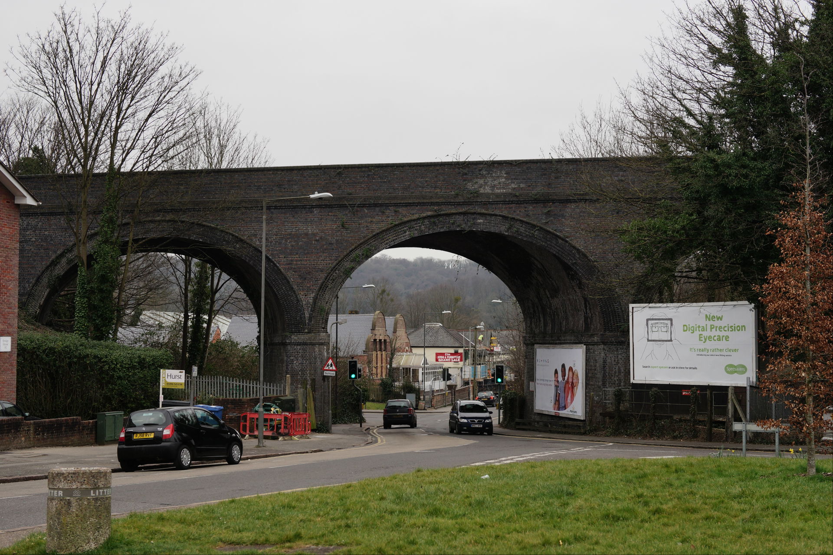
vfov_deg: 27.0
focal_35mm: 50
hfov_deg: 39.6
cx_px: 416
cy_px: 278
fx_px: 1157
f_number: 5.6
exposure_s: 1/500
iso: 200
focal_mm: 50
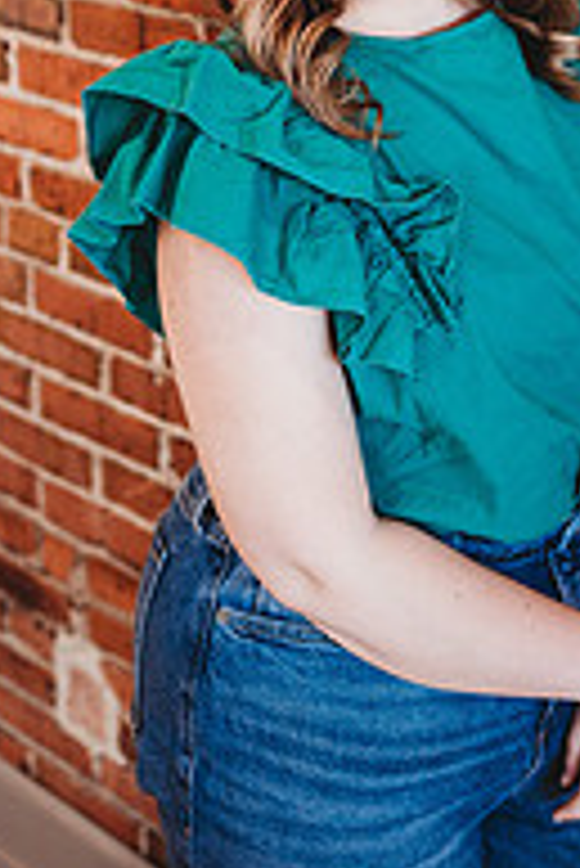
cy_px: 67
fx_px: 1351
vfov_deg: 33.5
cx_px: 432
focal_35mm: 56
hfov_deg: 24.0
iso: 500
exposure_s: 1/160
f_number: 2.2
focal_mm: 24
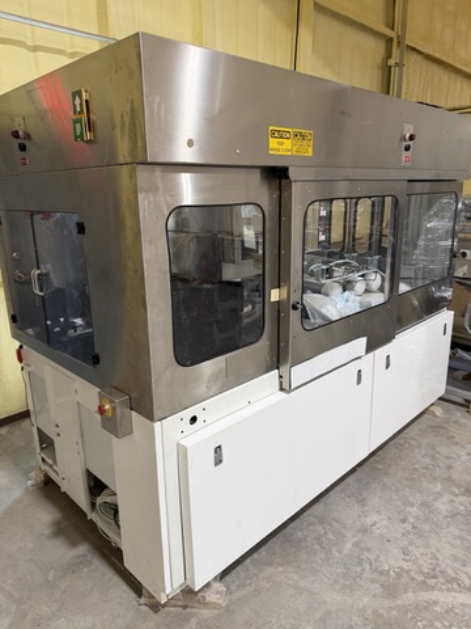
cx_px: 236
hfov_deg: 56.8
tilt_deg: -15.6
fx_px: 435
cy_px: 314
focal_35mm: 24
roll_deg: +1.1
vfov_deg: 71.6
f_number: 1.78
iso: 160
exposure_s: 1/120
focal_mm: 6.76
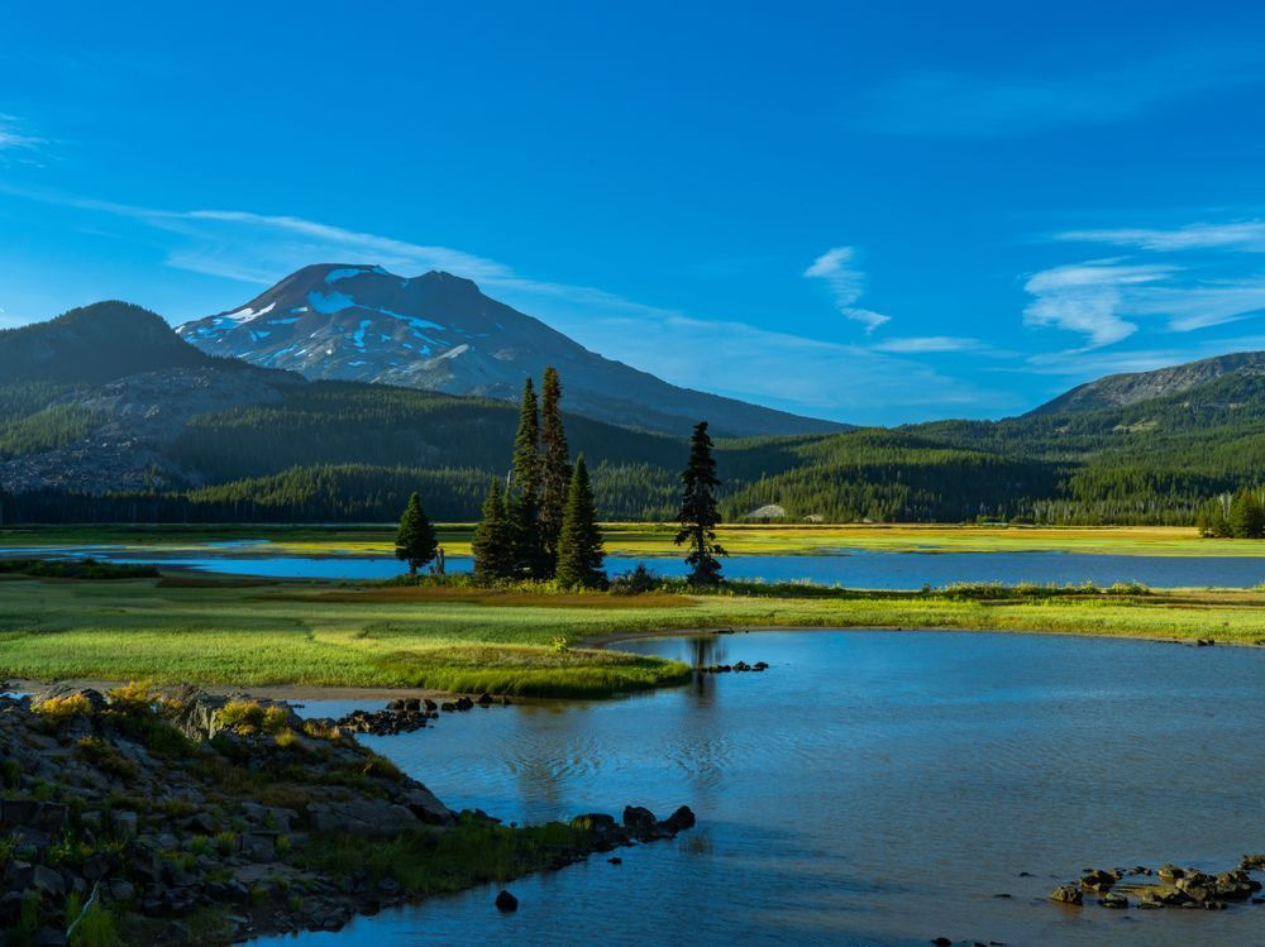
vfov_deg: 32.3
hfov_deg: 42.1
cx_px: 511
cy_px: 465
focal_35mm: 45
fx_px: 1634
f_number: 22
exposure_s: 1/80
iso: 800
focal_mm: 39
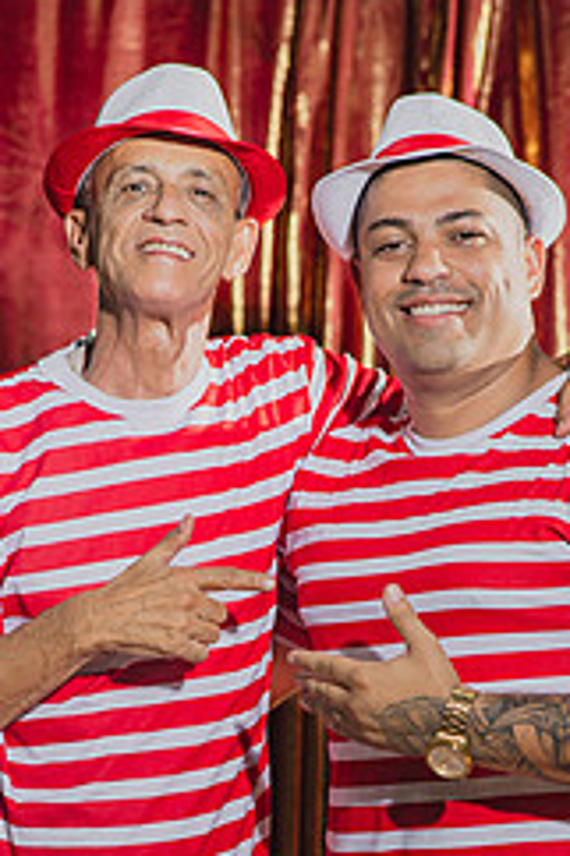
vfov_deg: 12.9
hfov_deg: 8.7
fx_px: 3758
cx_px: 359
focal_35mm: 158
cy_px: 722
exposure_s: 1/200
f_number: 2.5
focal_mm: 85
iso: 200
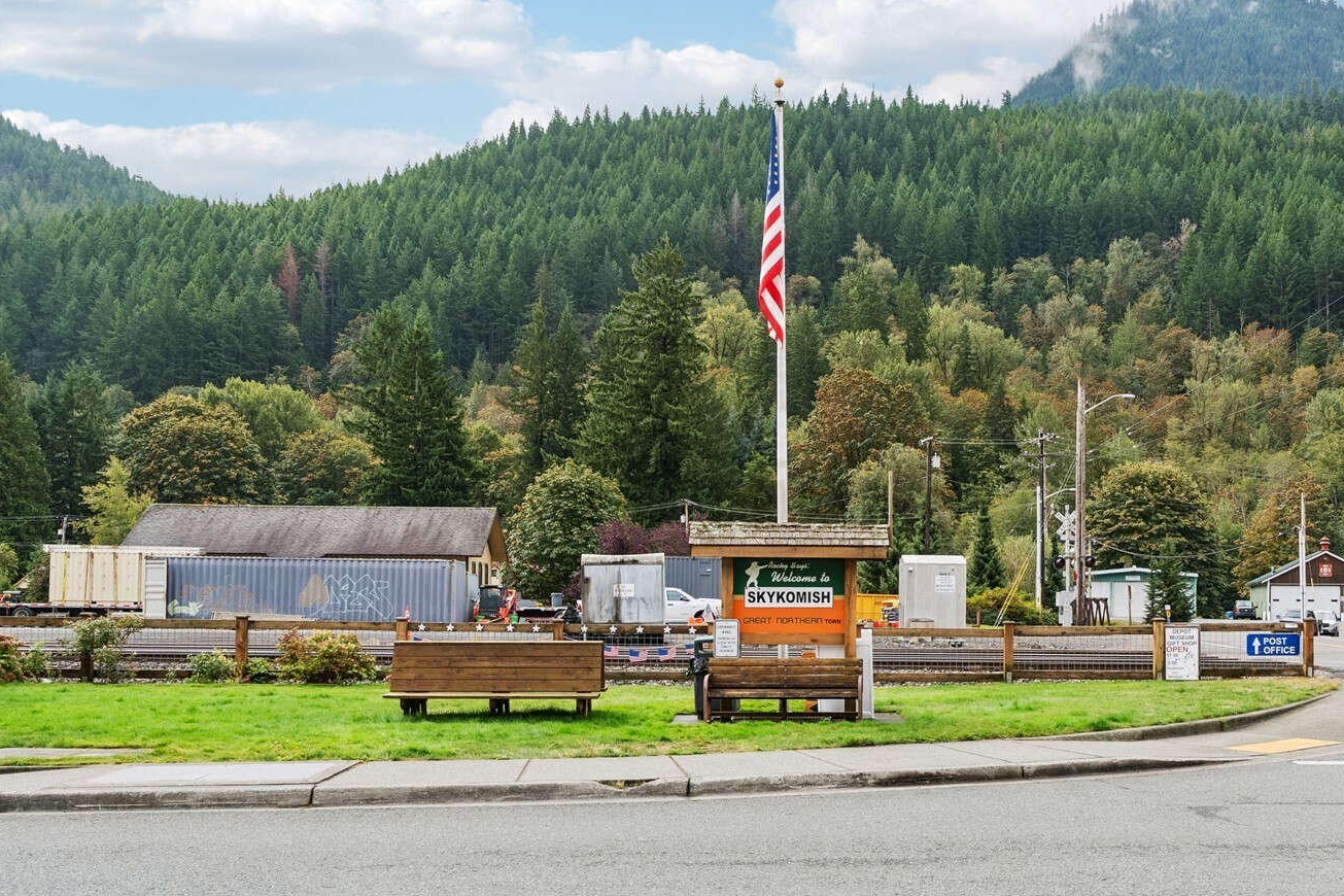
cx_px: 869
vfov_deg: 34.0
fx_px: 1456
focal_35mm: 39
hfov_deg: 48.9
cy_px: 573
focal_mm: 20
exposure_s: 1/30
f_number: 9
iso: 100
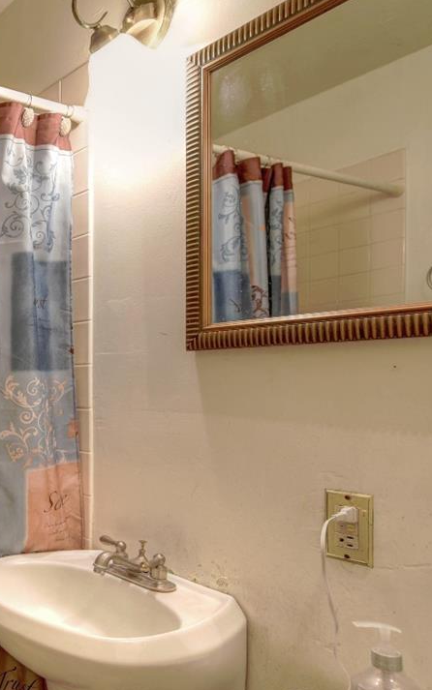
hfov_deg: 34.2
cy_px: 405
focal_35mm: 30
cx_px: -77
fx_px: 565
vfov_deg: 62.5
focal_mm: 14
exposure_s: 1/6
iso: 100
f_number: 2.8
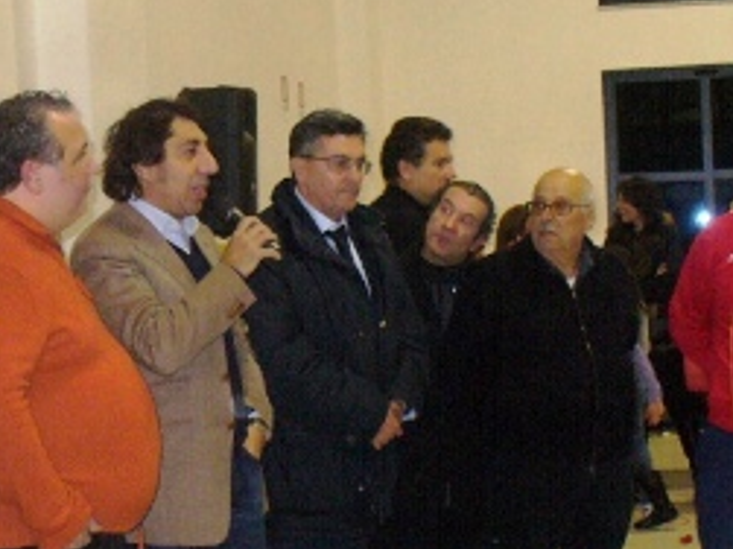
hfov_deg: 21.6
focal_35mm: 89
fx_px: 1884
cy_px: 364
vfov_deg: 16.5
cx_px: 102
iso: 400
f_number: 2.8
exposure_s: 1/60
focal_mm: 6.1
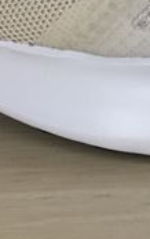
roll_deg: +0.7
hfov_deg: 8.5
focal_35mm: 141
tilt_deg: -9.5
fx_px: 921
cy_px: -102
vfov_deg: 14.0
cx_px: 369
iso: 25
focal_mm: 4.15
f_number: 2.2
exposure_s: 1/120
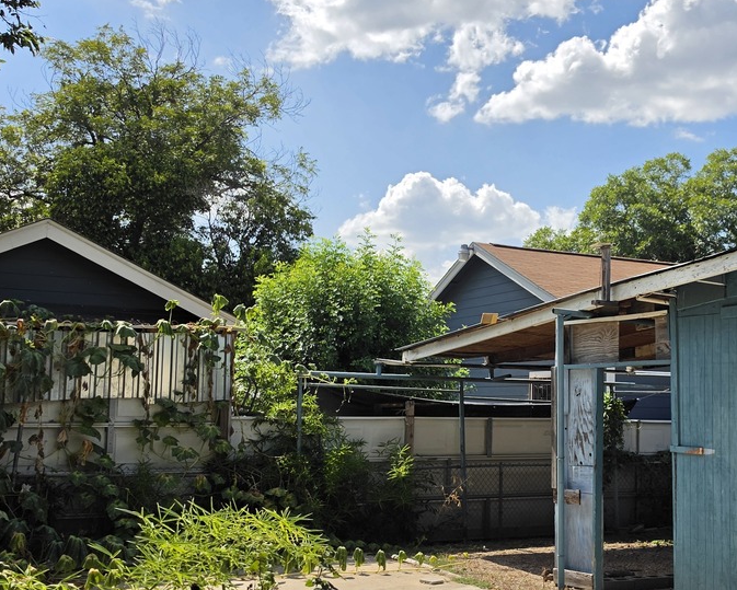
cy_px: 306
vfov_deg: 31.5
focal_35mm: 48
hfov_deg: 37.9
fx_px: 1047
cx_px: 539
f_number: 1.4
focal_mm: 6.5
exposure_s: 1/7939
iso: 40
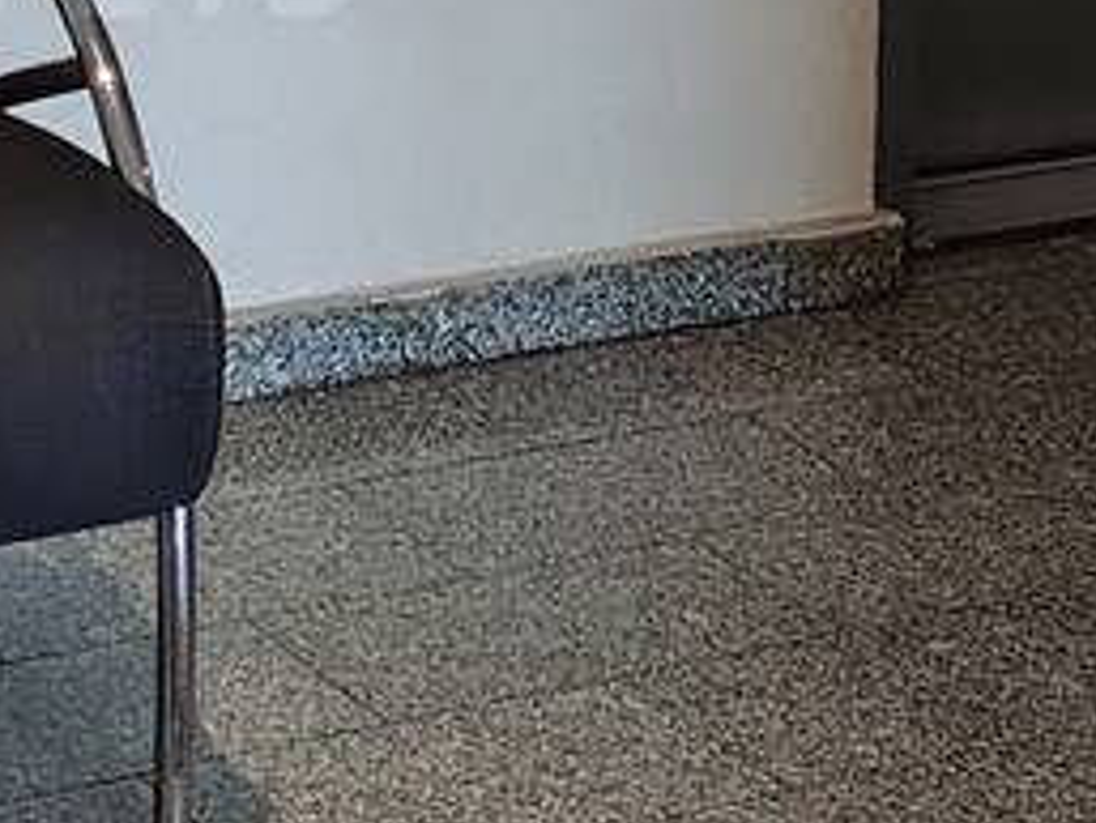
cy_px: -861
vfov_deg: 9.8
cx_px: -55
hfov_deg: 13.8
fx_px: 4435
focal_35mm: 140
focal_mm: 4.71
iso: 944
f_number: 1.7
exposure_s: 1/30
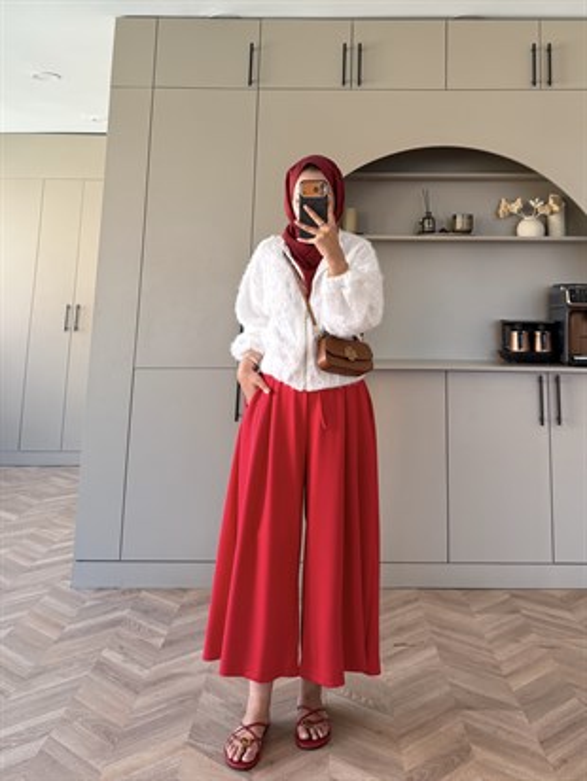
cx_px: 294
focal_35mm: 24
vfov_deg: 71.6
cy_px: 390
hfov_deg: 56.8
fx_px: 542
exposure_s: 1/121
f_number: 1.78
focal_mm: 6.76
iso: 125
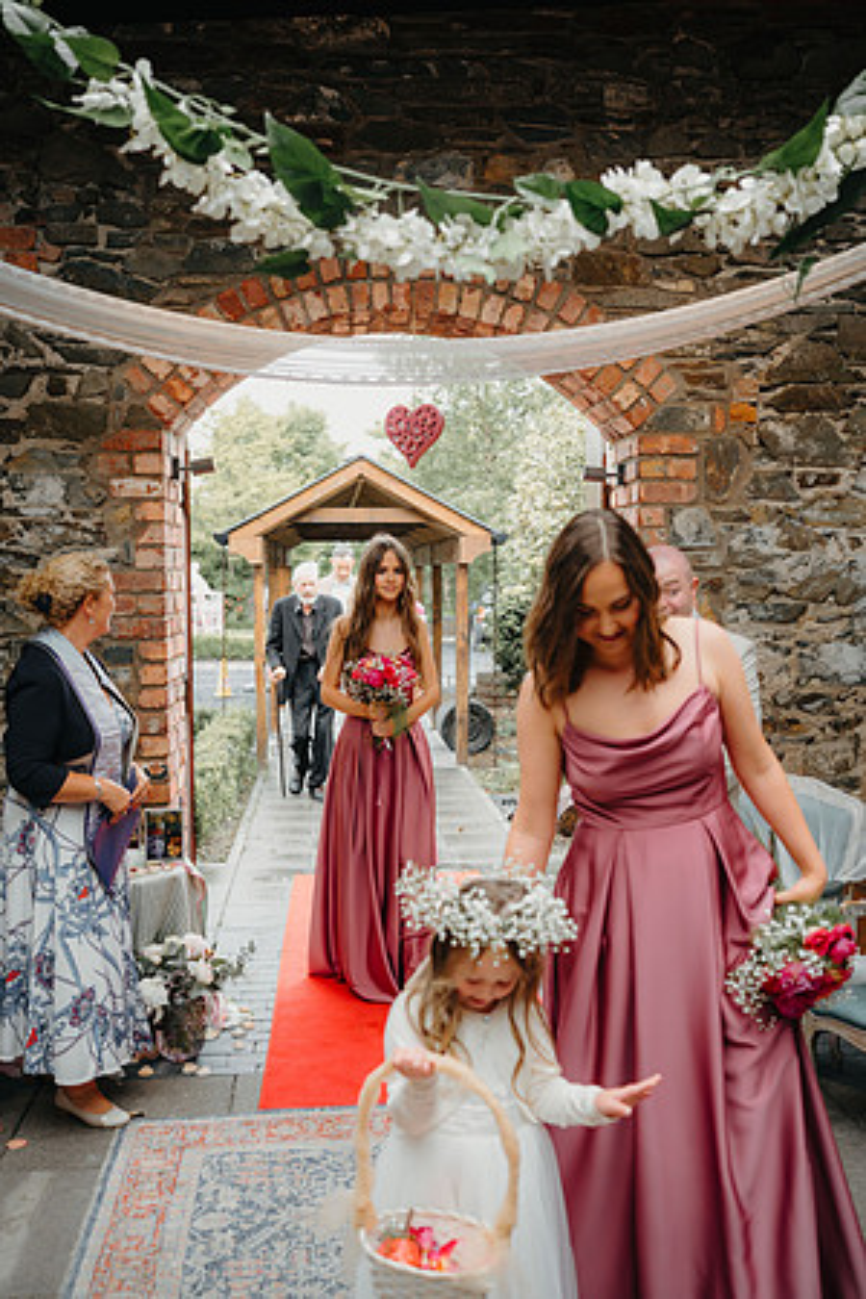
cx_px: 433
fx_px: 1263
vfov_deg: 54.4
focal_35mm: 35
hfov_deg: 37.9
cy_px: 650
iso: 100
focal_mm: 35
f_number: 2.5
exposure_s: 1/320
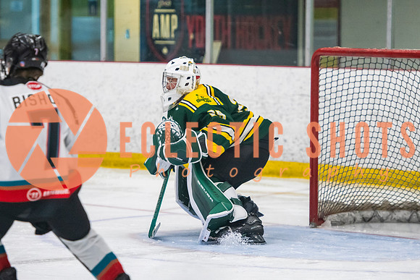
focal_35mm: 231
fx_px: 2693
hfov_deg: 8.9
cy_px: 126
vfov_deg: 6.0
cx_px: 207
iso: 2500
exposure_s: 1/640
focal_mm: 145
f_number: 3.2
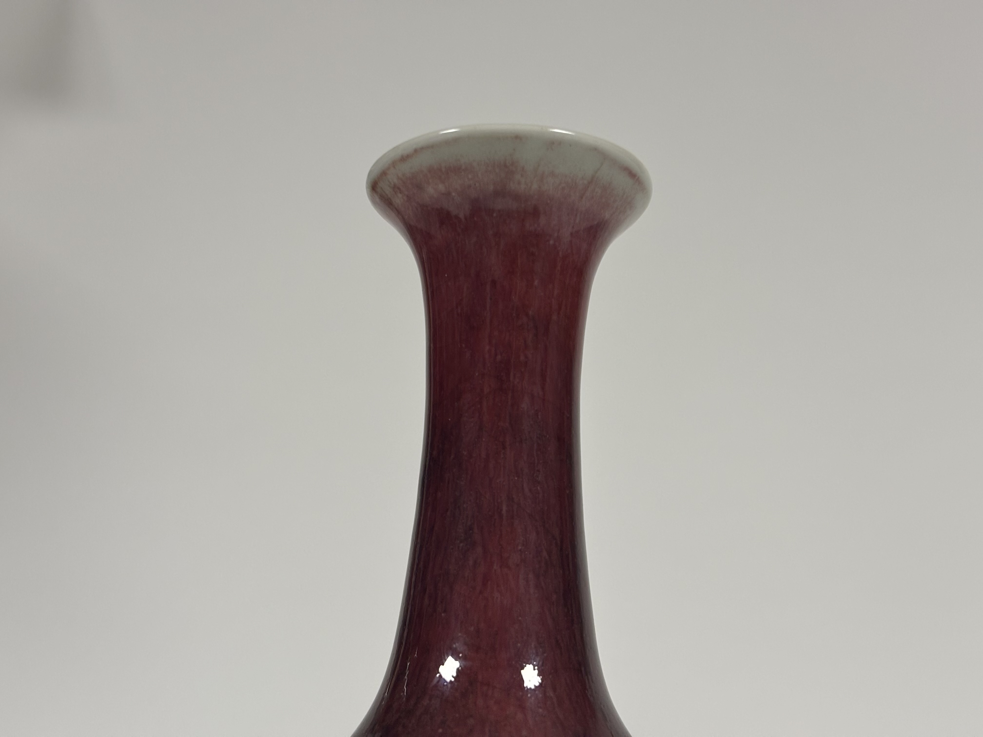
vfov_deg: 28.0
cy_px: 368
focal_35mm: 52
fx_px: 1477
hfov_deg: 36.8
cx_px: 492
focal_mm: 5.96
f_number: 1.6
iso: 50
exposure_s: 1/50
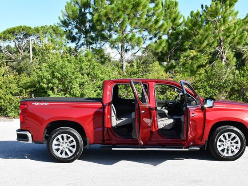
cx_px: 130
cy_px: 91
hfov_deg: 36.2
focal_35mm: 53
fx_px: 380
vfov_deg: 27.5
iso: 200
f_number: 7.1
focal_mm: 24
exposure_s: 1/250
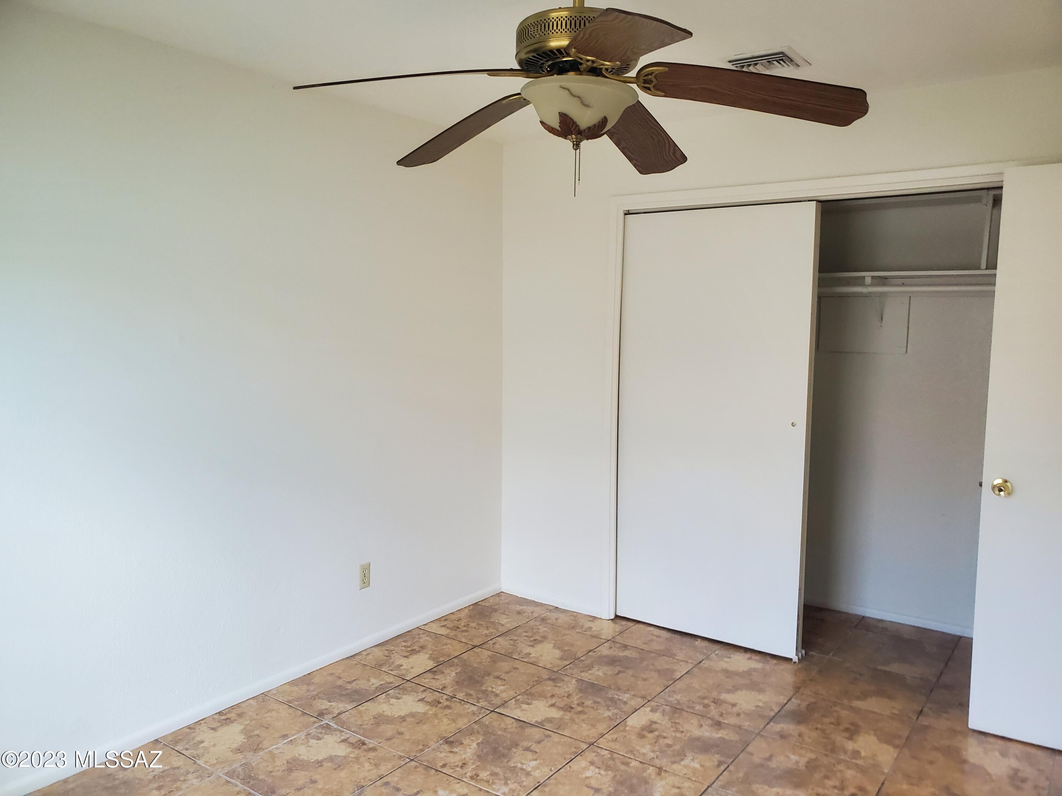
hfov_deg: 67.3
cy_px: 398
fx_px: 798
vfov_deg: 53.1
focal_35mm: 26
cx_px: 531
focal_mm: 4.3
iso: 250
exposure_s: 1/60
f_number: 2.4
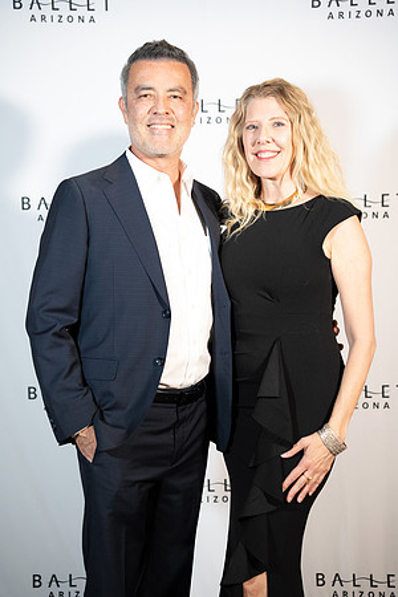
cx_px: 199
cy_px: 298
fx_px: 1018
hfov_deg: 22.1
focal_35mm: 61
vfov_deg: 32.7
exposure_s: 1/160
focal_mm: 61.4
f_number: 2.8
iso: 1600
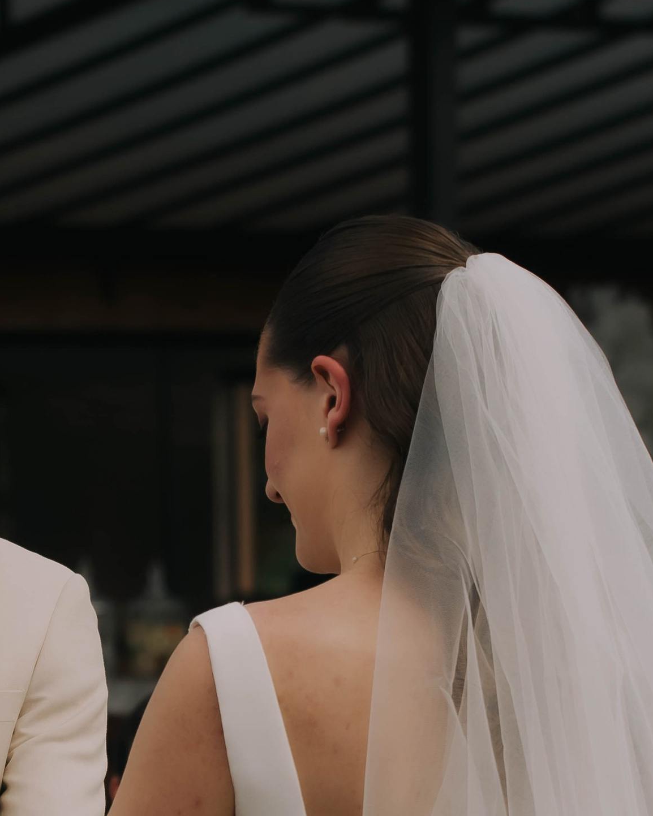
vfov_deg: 6.8
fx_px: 6790
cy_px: 961
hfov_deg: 5.5
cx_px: 26
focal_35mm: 281
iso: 100
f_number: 4.5
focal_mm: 75
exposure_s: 1/1000
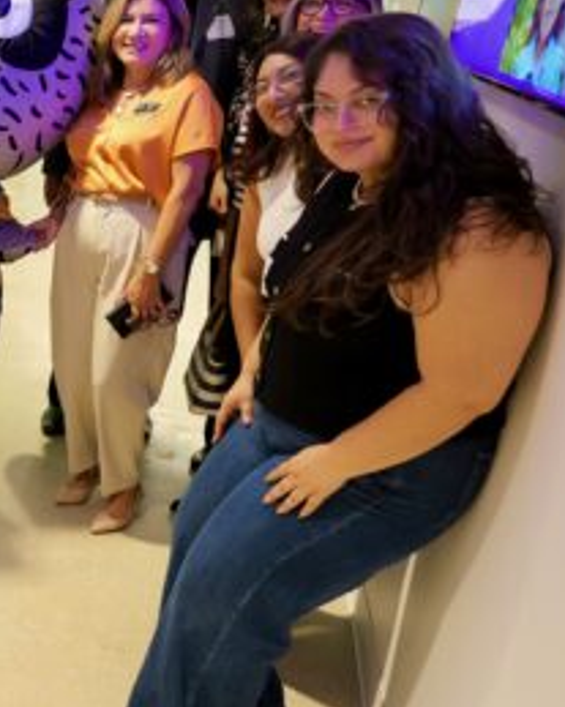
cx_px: -292
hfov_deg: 24.5
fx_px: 983
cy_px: 363
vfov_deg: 39.6
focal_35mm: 47
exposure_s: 1/60
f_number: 3.2
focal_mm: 18
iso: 2000
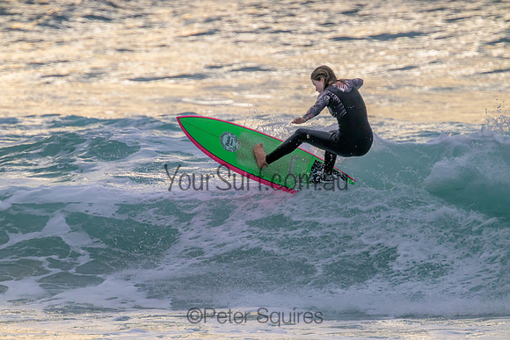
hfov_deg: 2.6
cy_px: 170
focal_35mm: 800
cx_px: 255
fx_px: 11335
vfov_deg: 1.7
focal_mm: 800
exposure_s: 1/2000
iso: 4000
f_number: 11
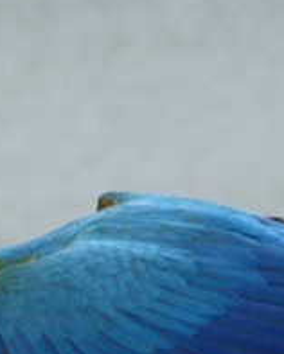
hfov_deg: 1.4
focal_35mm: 1143
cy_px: 424
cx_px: -99
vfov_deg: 1.7
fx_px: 11991
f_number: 8
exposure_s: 1/1600
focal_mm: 200
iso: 800
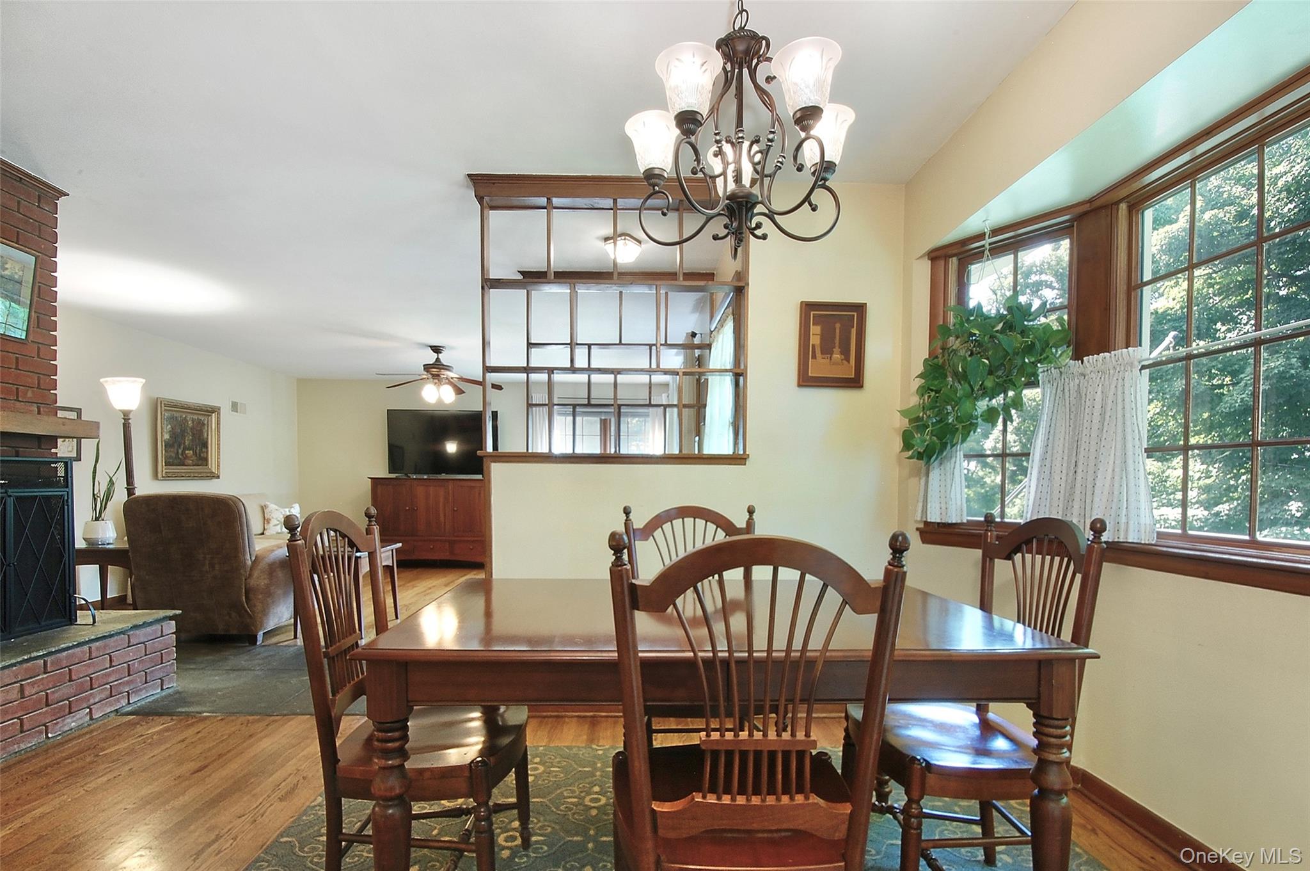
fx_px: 545
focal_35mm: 15
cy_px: 436
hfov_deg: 100.4
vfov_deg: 77.2
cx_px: 655
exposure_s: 1/10
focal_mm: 10
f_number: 22
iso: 200
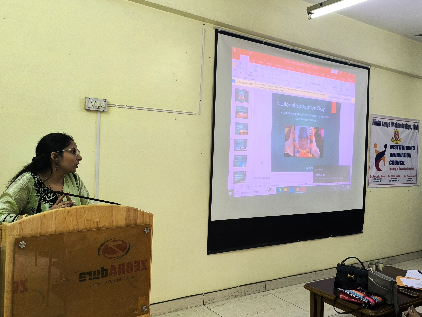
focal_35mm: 30
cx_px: 211
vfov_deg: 46.8
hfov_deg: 60.0
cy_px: 158
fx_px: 366
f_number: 1.65
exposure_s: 1/100
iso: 640
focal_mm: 6.14
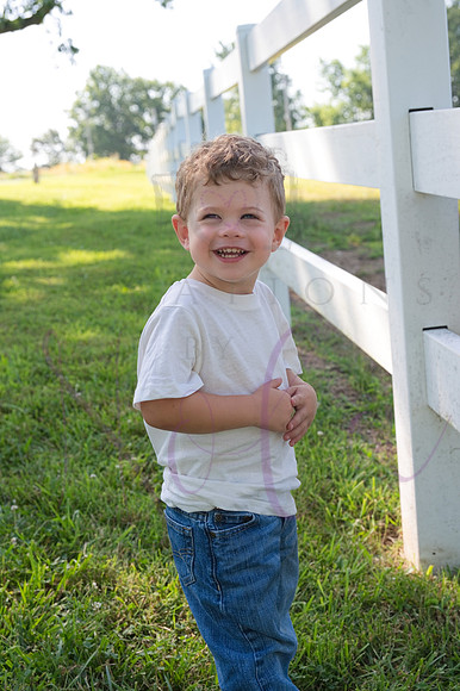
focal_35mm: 46
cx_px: 230
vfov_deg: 42.8
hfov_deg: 29.2
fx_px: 883
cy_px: 346
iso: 400
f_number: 6.3
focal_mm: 46
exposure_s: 1/320
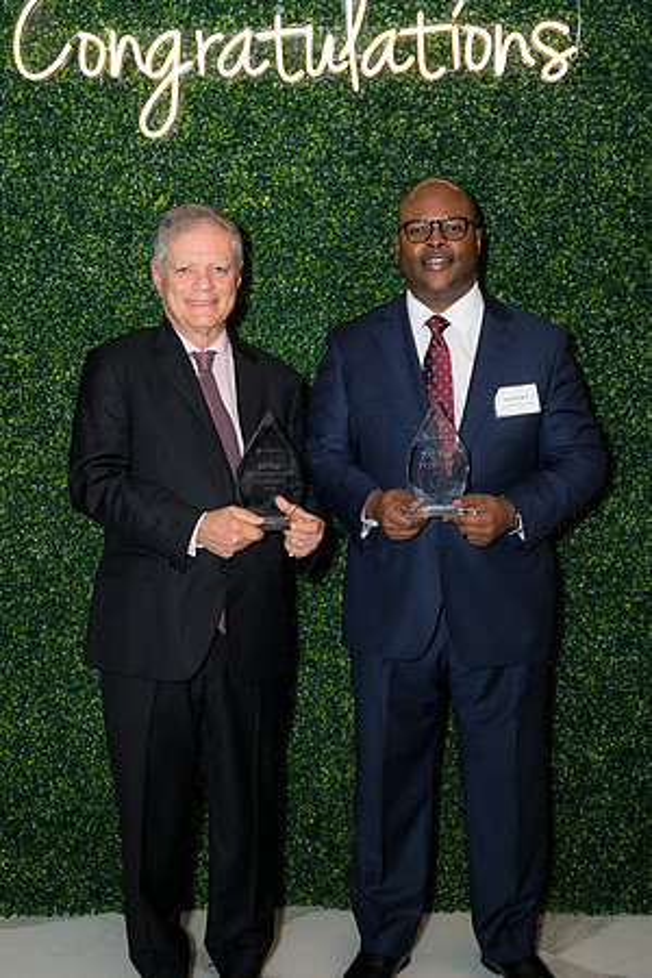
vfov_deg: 41.1
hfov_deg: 28.1
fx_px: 1304
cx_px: 326
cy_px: 489
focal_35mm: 48
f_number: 5
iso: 400
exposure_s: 1/160
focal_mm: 48
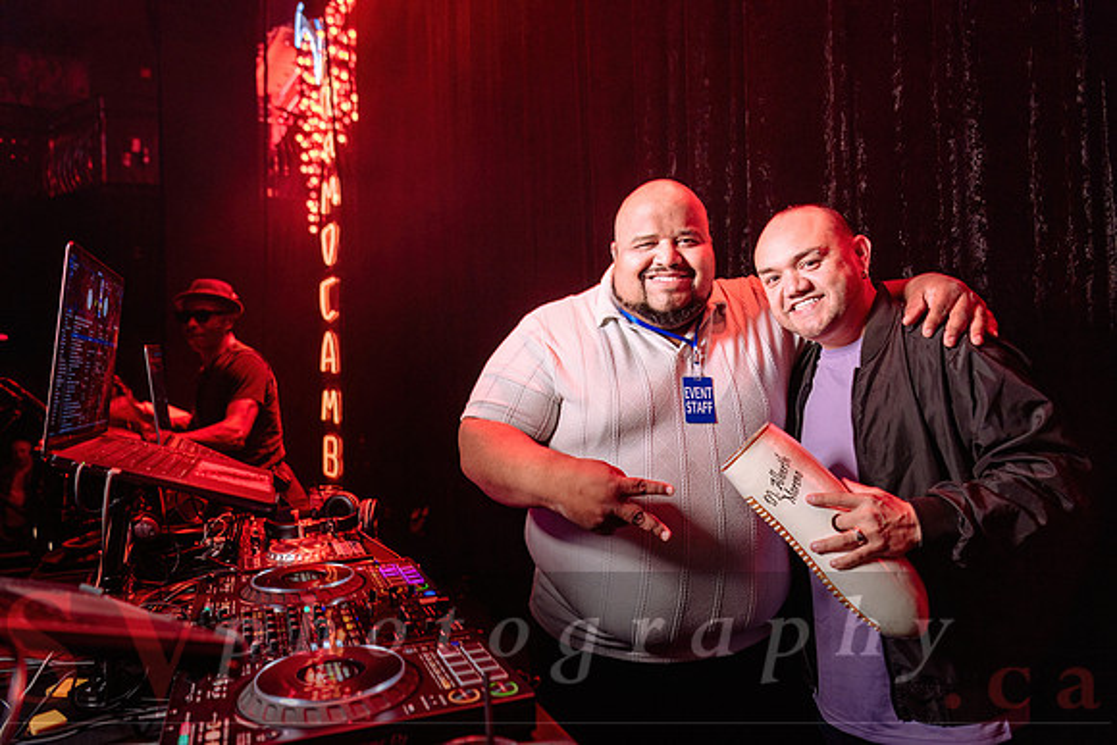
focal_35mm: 24
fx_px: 745
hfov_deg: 73.7
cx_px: 558
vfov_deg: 53.2
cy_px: 372
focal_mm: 24
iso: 500
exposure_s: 1/40
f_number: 3.2
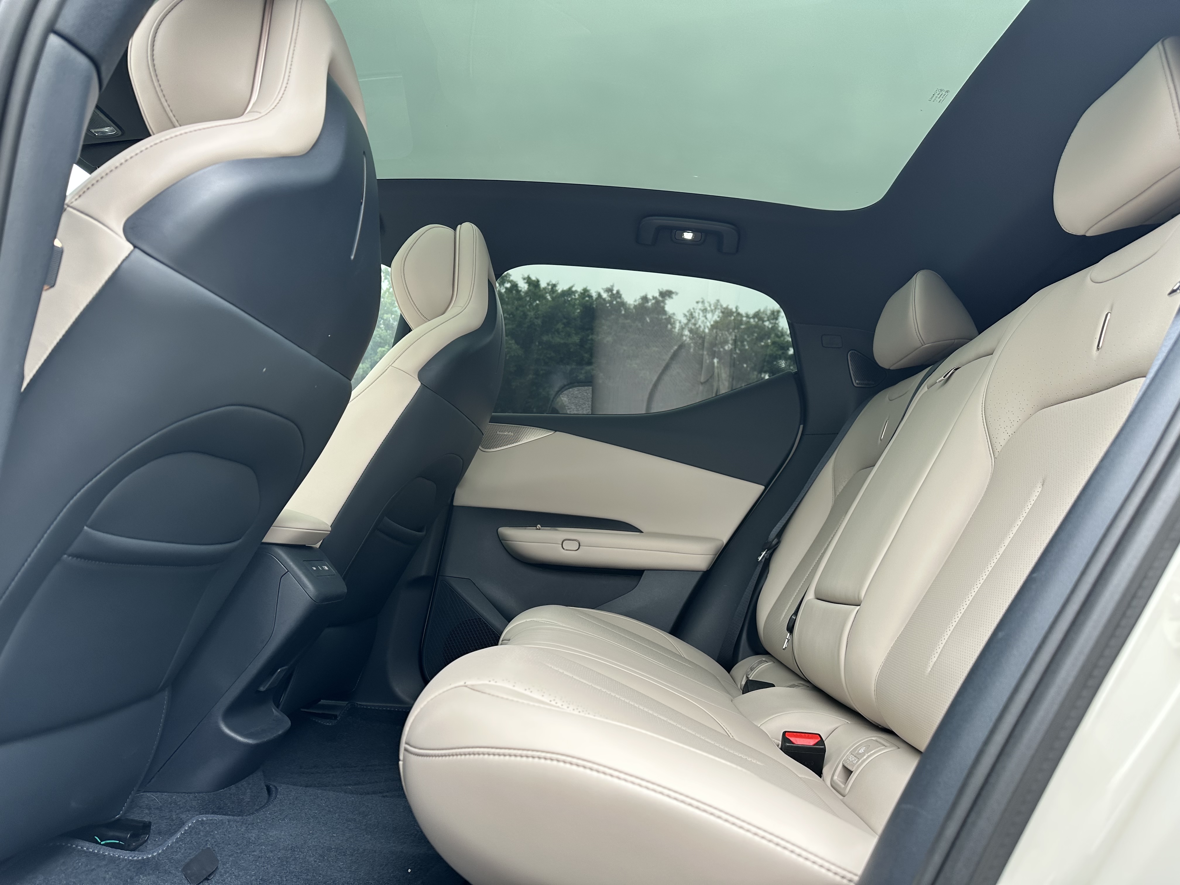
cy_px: 442
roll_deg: -3.9
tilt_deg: +7.0
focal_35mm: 24
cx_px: 590
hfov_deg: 71.6
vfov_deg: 56.8
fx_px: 818
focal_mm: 6.86
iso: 64
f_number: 1.78
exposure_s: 1/160
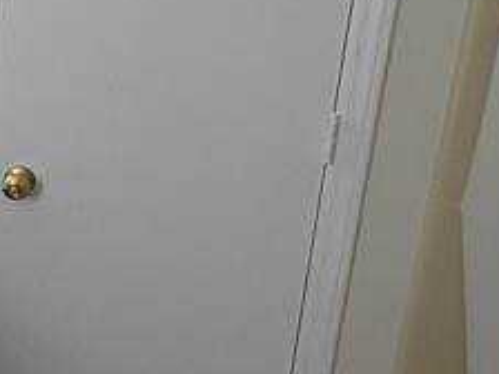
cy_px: 145
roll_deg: +2.8
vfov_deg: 22.9
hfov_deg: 23.1
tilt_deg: -16.6
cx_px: -287
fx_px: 923
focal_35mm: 64
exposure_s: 1/193
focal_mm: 2.22
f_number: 2.2
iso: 64
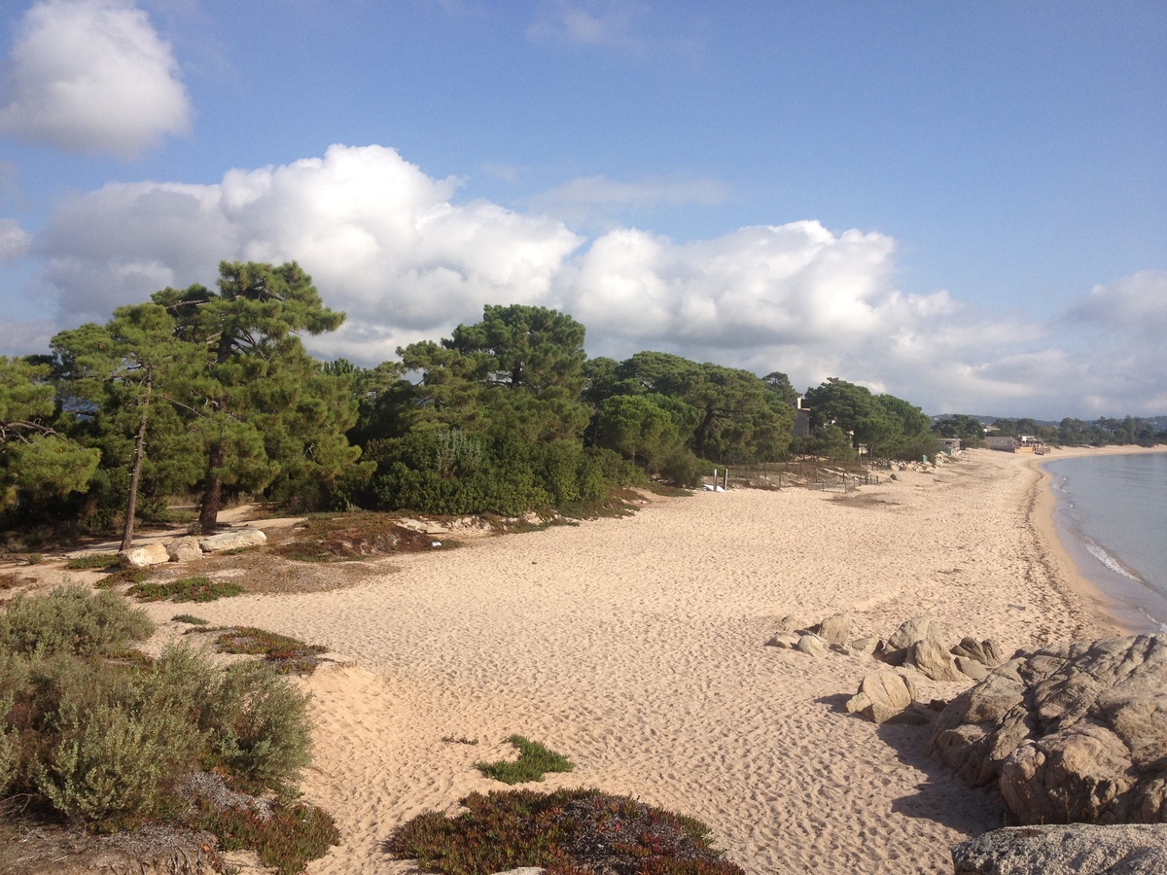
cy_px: 438
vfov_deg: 40.7
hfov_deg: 52.6
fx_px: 1180
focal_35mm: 35
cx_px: 584
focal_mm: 4.28
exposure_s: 1/2045
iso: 64
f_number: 2.4
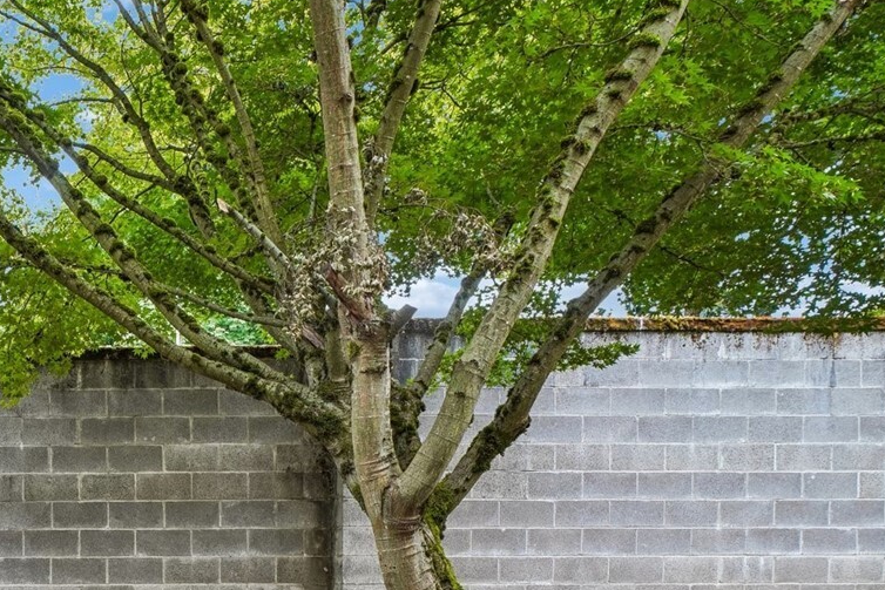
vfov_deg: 34.0
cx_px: -21
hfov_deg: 44.3
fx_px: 885
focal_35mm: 36
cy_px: 573
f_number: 8
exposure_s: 1/30
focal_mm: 16
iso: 400
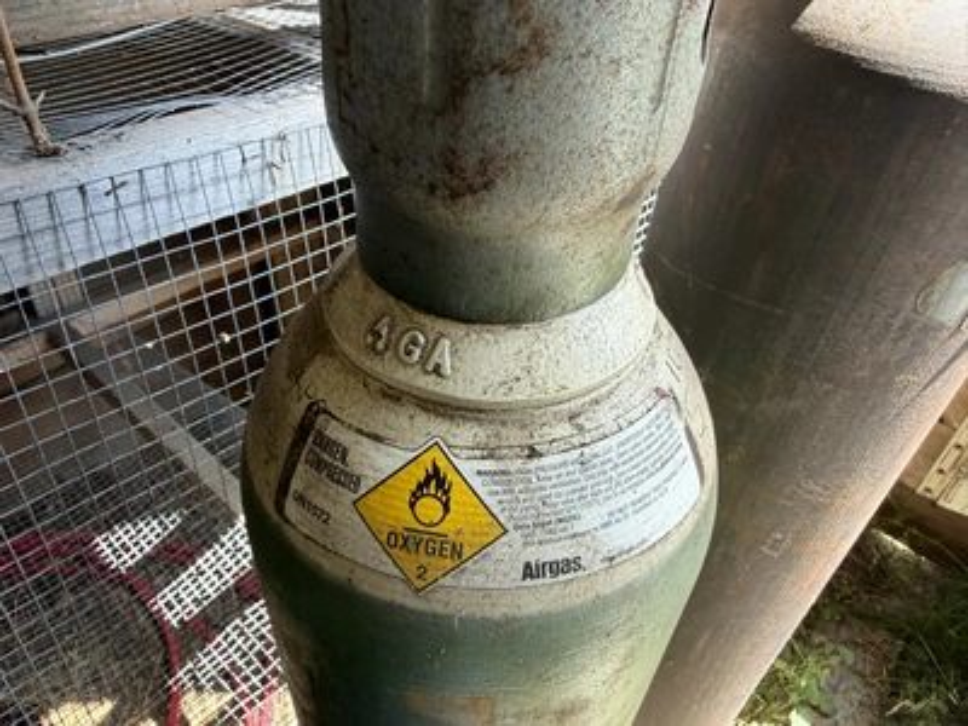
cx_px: 484
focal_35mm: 24
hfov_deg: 71.6
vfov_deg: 56.8
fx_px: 671
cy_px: 363
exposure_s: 1/121
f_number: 2.2
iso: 64
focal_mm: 2.22
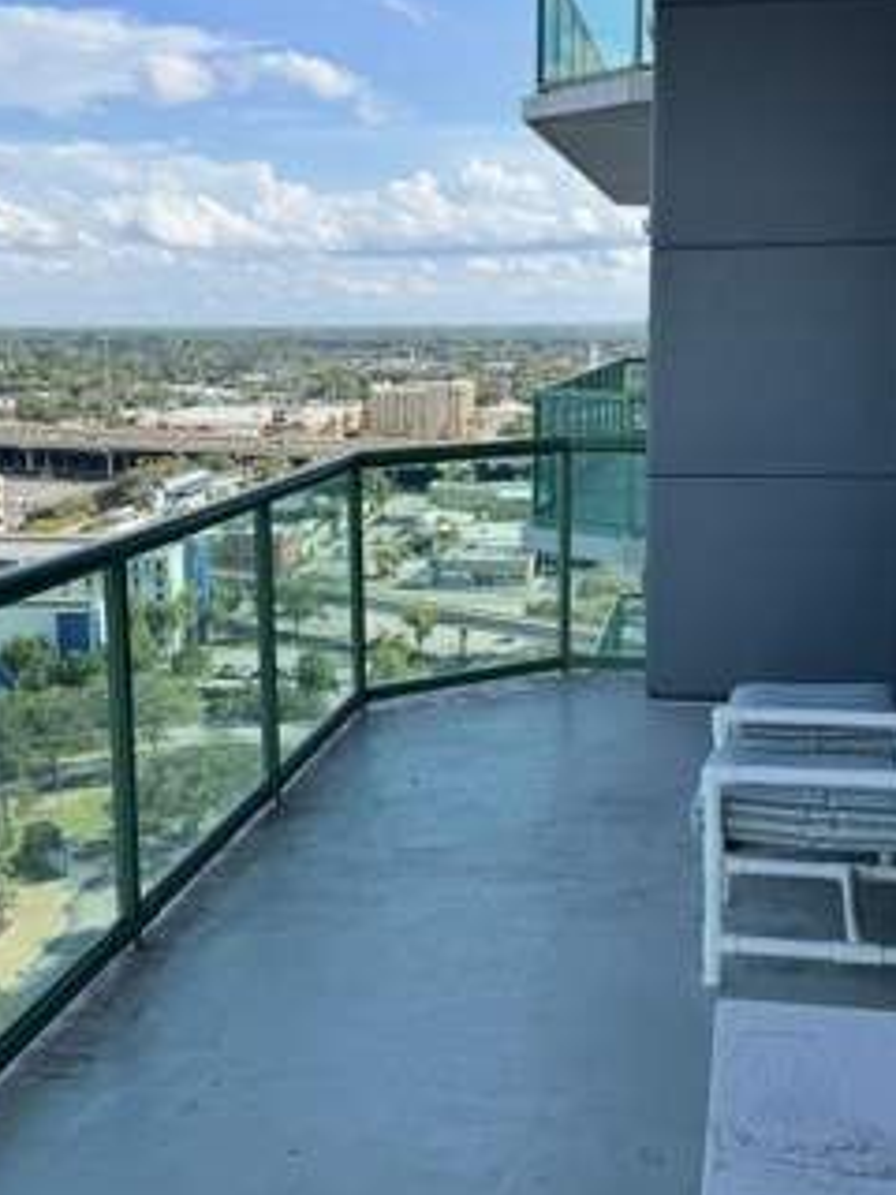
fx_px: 1657
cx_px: 437
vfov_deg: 39.7
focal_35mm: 48
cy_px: 579
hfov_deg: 30.3
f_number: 1.78
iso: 80
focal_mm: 6.76
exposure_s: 1/2833
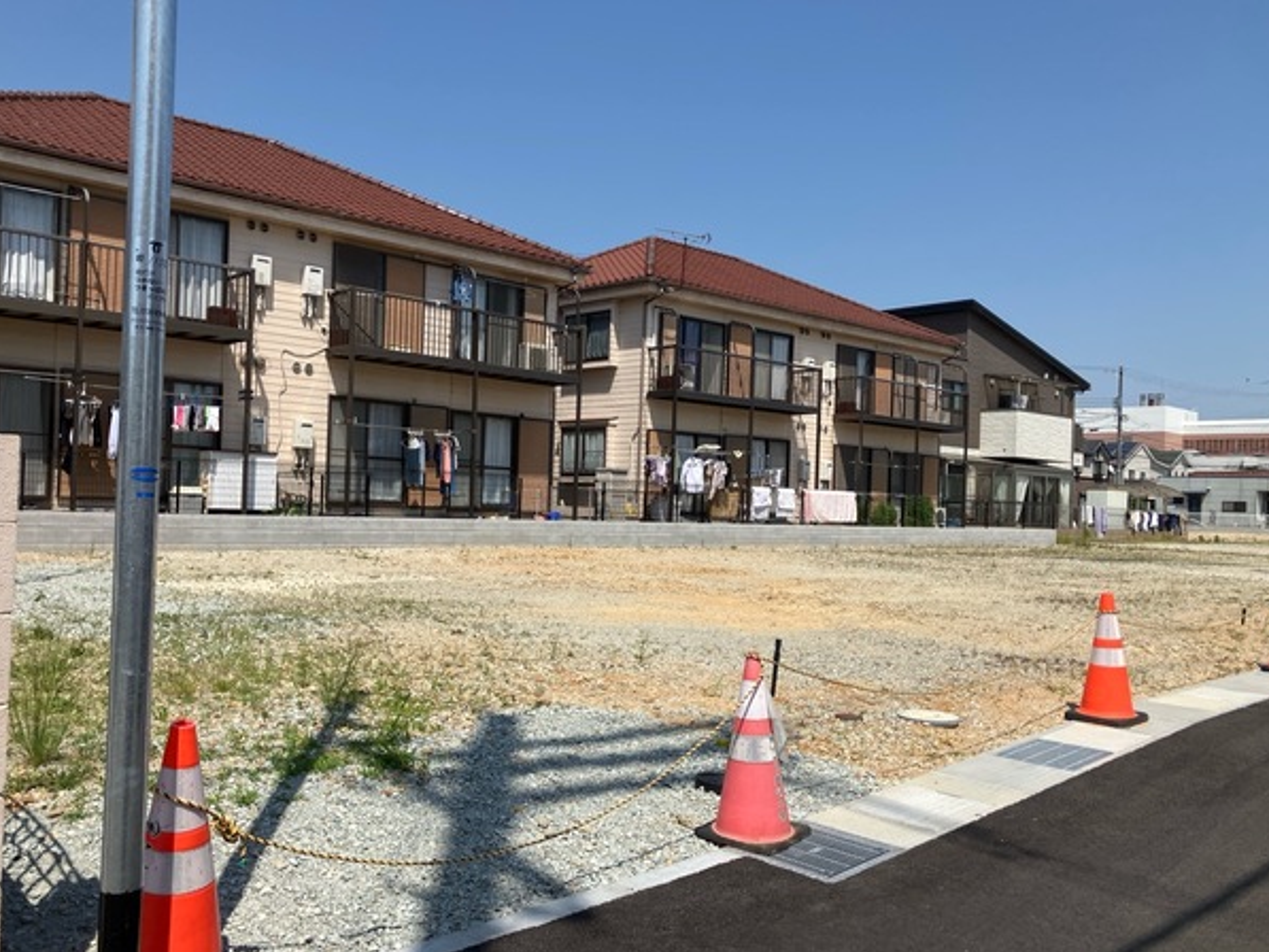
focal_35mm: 30
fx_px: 1100
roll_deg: -2.1
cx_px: 604
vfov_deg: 46.8
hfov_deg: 59.9
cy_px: 493
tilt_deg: -2.9
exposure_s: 1/3247
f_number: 1.8
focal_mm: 3.99
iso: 32
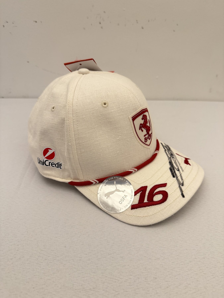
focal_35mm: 24
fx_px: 207
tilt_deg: -34.8
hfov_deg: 56.8
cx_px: 112
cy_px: 149
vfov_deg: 71.6
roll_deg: -1.4
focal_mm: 6.76
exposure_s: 1/50
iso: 400
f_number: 1.78
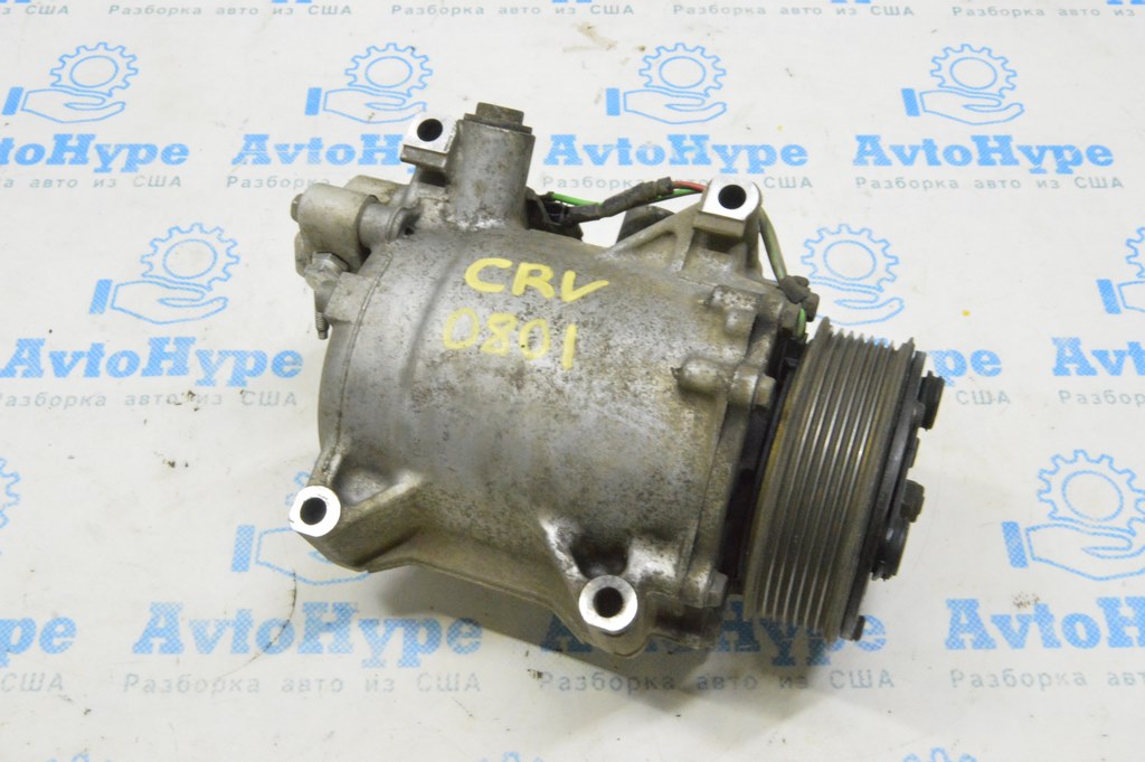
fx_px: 1239
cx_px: 572
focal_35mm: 39
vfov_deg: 34.2
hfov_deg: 49.6
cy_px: 381
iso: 6400
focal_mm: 26
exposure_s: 1/15
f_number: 20
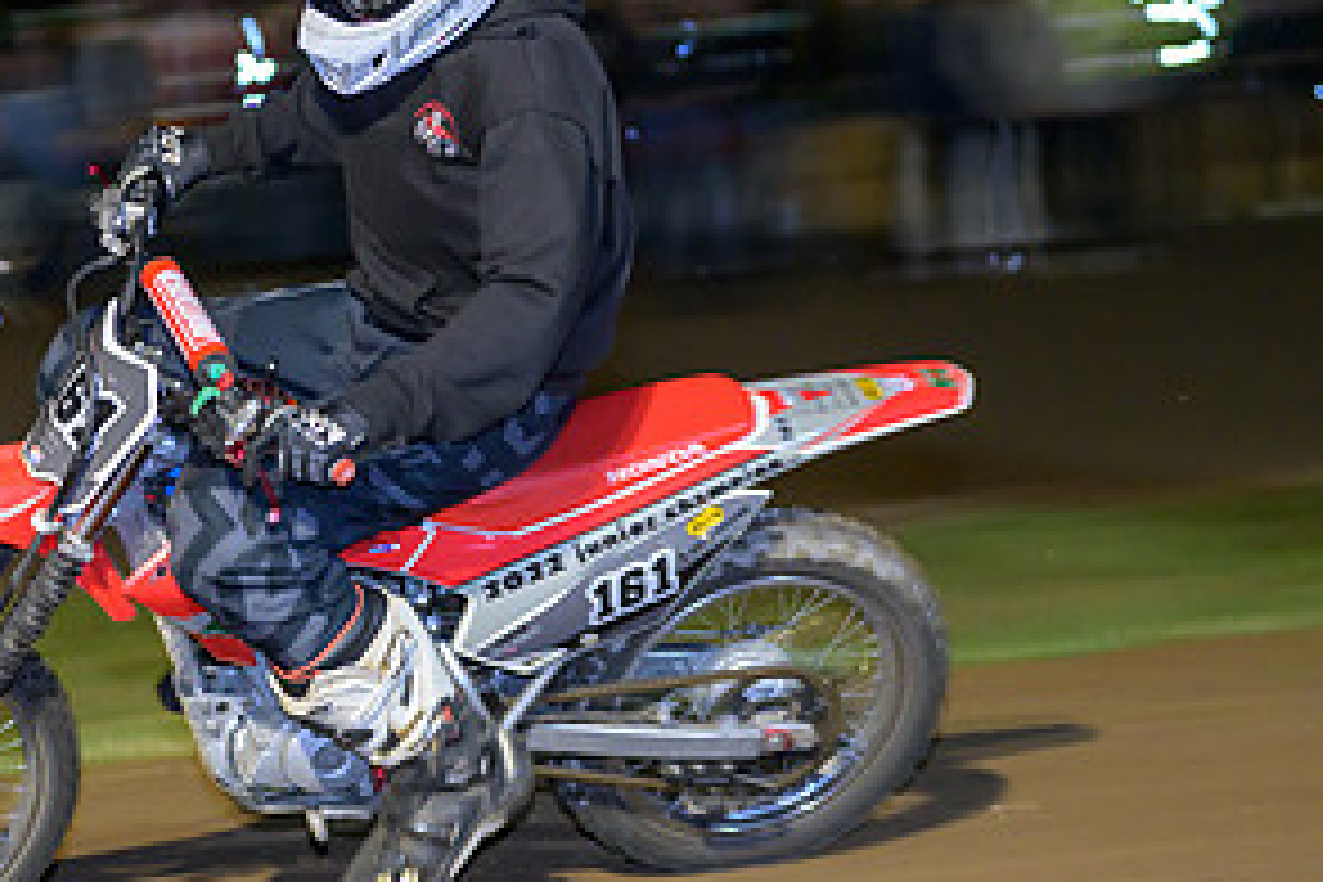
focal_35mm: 138
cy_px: 340
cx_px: 162
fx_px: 5071
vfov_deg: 9.9
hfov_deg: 14.7
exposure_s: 1/50
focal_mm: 70
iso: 2500
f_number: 2.8
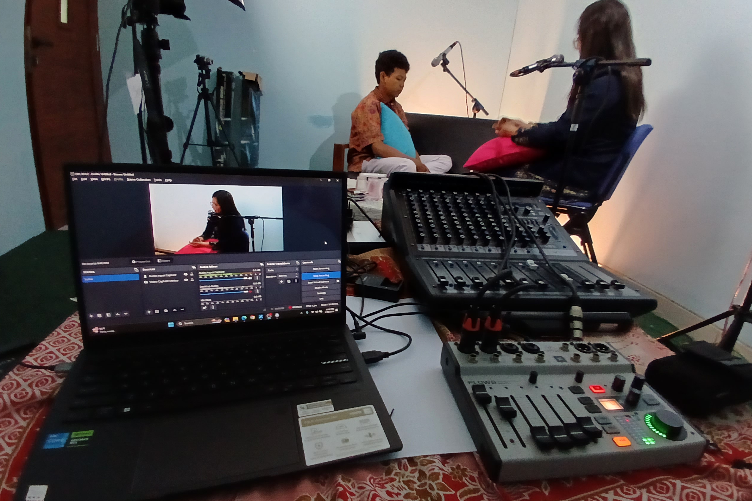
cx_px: 380
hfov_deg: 90.0
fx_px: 376
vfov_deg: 67.4
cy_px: 249
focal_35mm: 18
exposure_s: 1/14
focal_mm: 1.4
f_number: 2.2
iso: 250
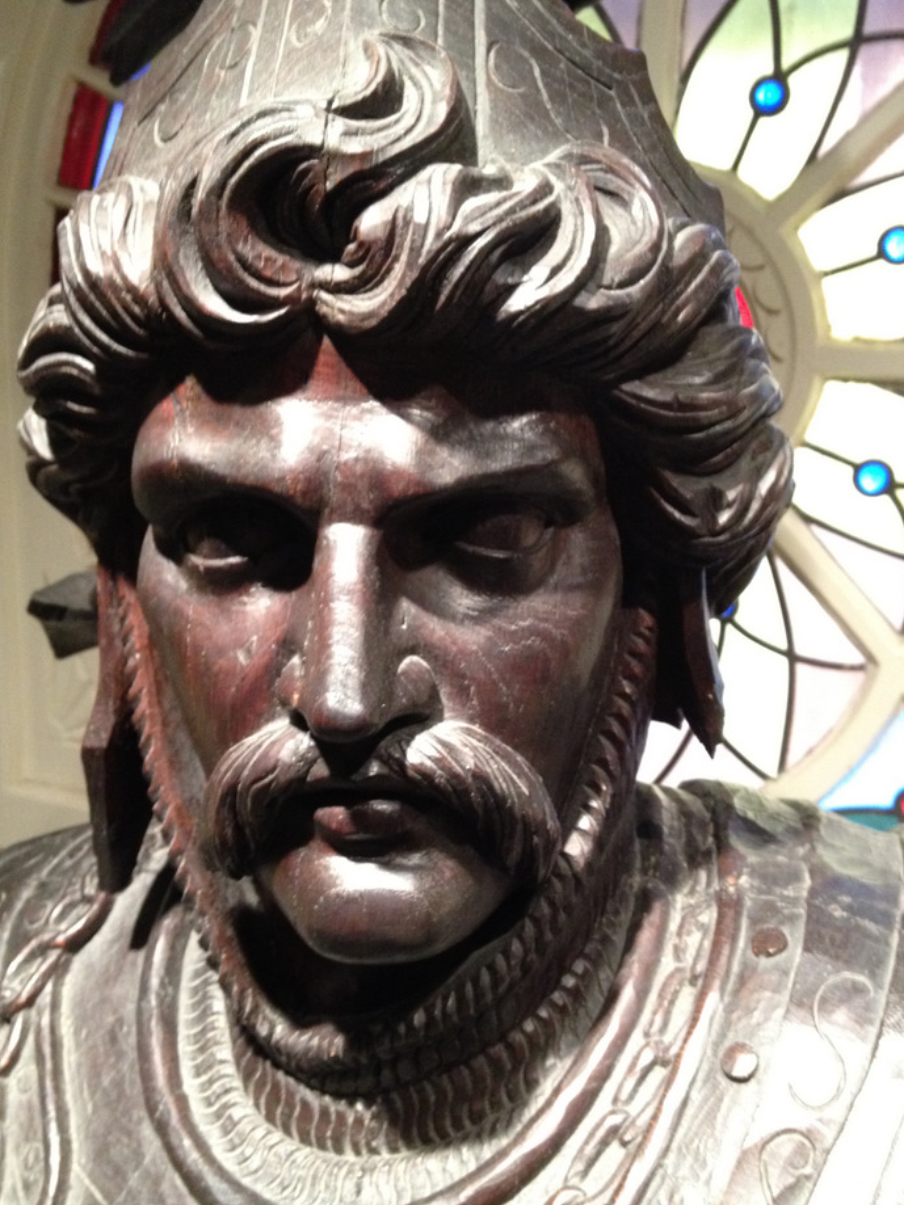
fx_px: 1358
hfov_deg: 36.8
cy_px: 644
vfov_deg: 47.8
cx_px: 471
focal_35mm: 39
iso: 320
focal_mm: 4.28
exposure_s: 1/20
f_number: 2.4
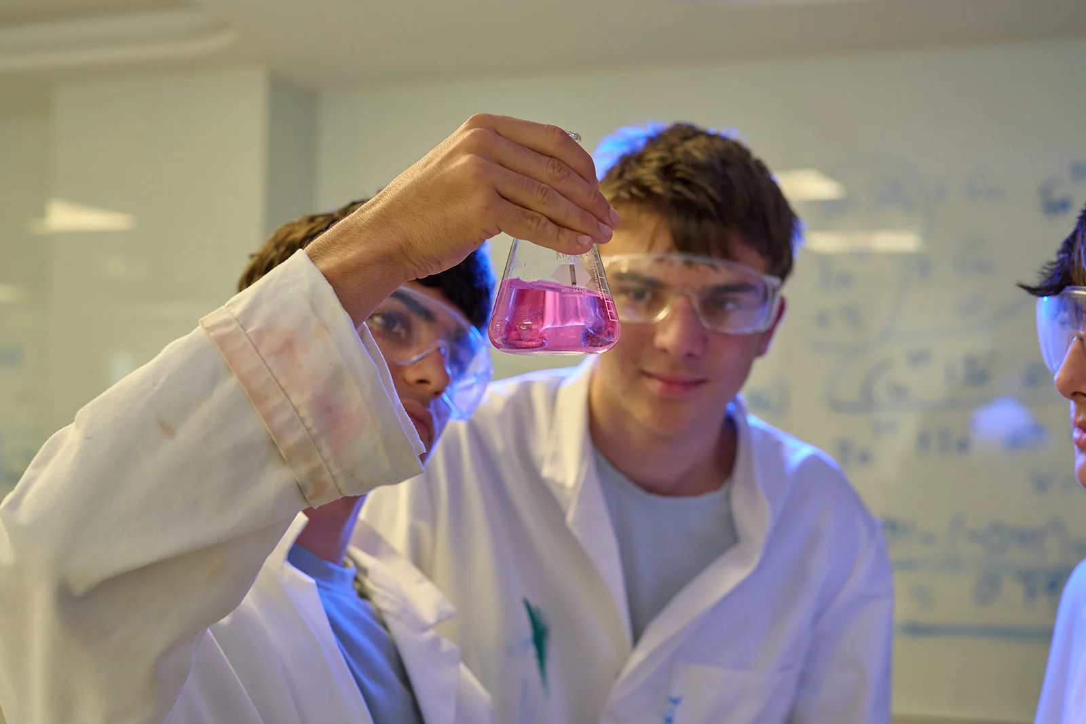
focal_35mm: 50
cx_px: 543
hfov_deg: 39.6
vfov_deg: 27.0
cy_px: 362
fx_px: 1508
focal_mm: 50
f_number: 4
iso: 640
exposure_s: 1/80
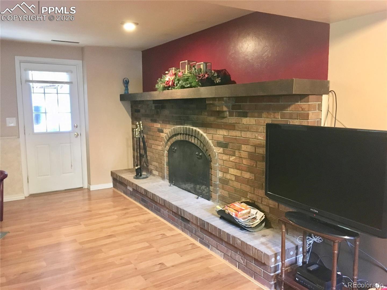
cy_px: 145
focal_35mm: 29
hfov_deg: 61.7
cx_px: 194
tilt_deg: -7.2
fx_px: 324
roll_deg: +0.2
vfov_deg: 48.2
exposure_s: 1/15
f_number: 2.2
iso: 500
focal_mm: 4.15
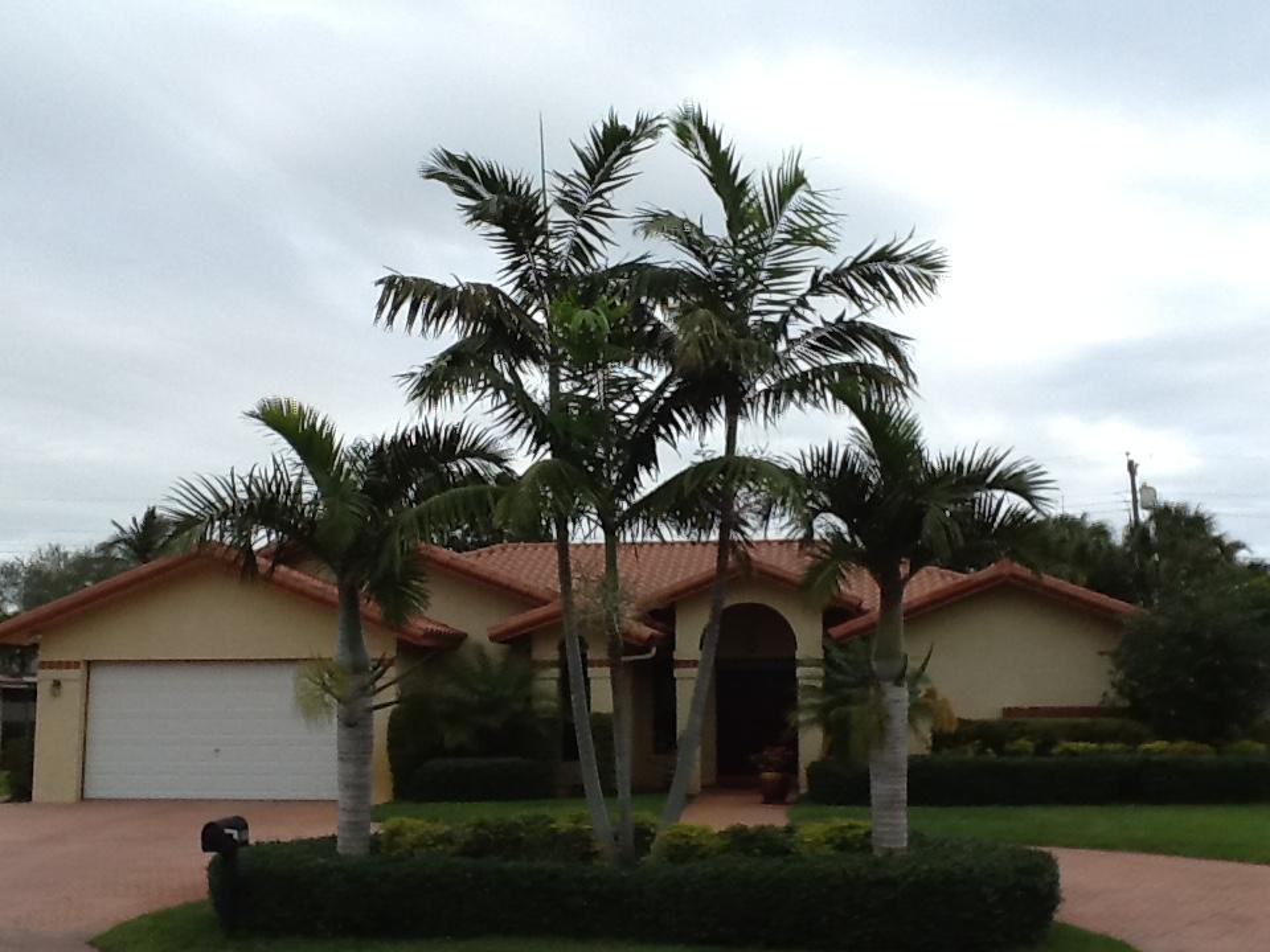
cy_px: 476
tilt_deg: +6.9
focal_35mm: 44
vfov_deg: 32.9
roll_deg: +1.3
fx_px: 1614
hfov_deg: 42.9
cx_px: 635
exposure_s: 1/923
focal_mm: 2.03
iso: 40
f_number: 2.4
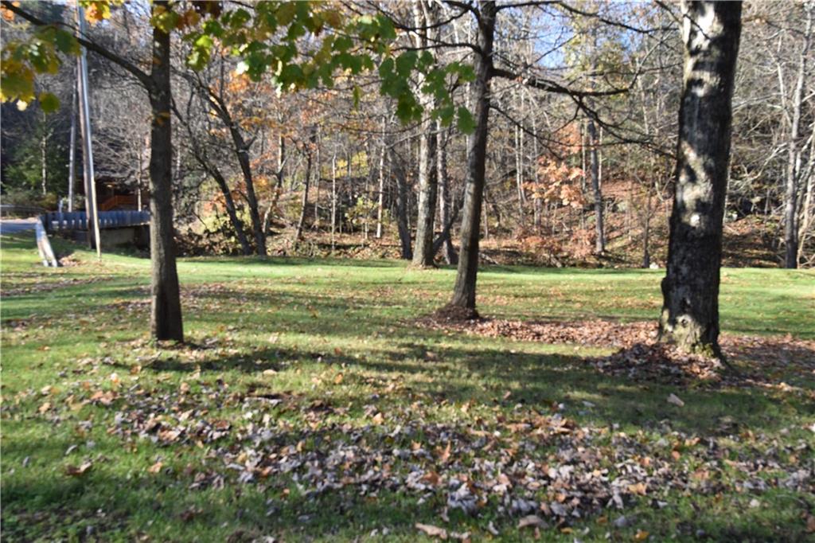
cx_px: 408
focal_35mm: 36
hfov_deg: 53.1
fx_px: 815
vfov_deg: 36.8
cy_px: 272
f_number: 7.1
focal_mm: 24
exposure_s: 1/200
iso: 400
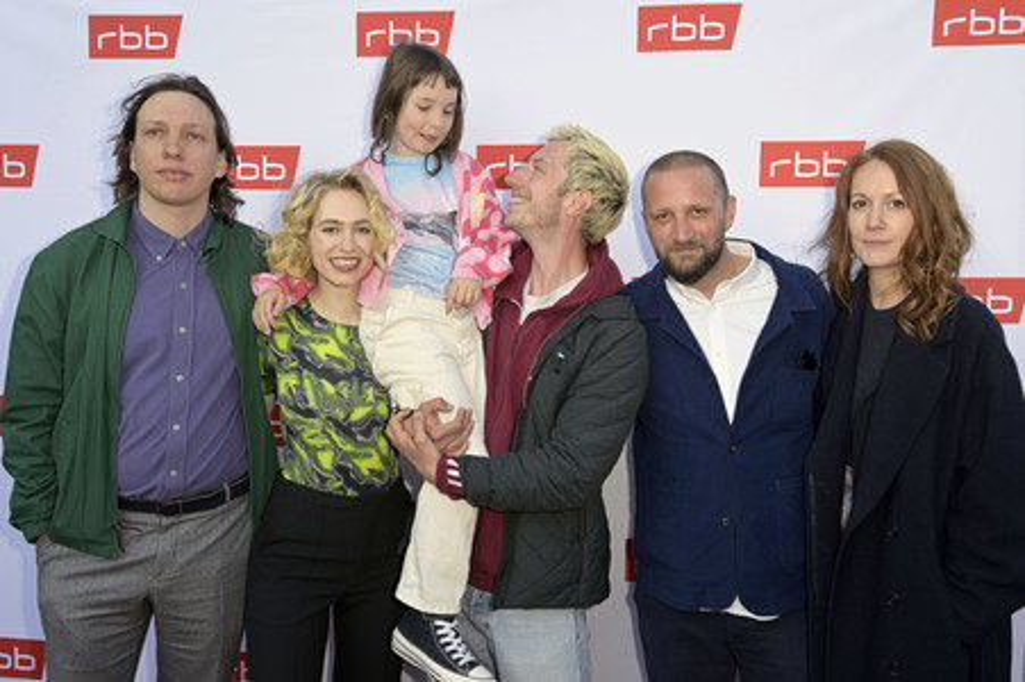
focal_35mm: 29
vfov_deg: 44.9
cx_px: 512
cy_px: 341
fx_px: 825
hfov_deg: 63.7
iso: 640
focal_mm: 29
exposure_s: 1/250
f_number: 5.6
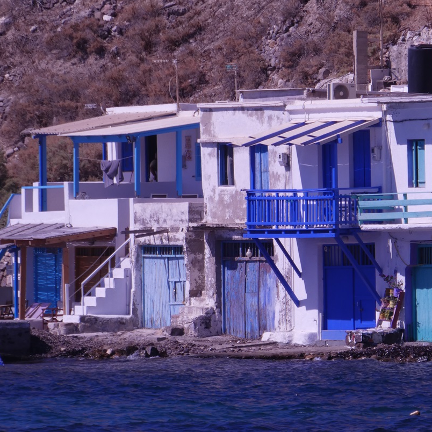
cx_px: 217
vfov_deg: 2.6
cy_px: 216
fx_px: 9488
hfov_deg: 2.6
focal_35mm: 672
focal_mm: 101.7
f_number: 6.1
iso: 80
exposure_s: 1/640
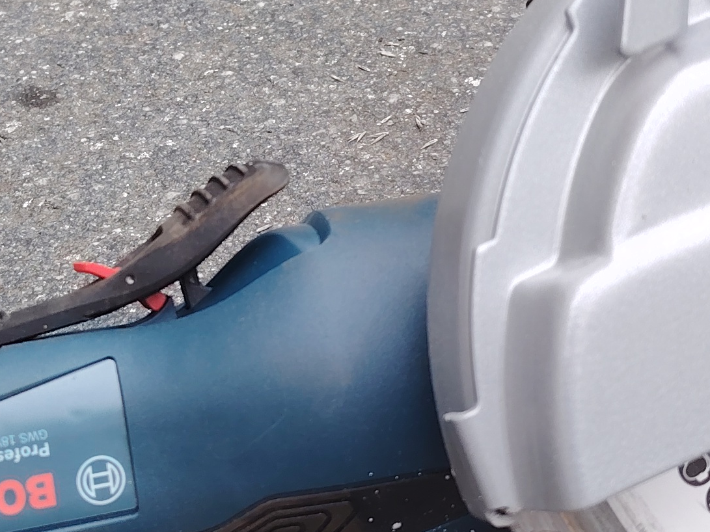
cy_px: 162
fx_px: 1805
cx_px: 262
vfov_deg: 16.7
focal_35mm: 88
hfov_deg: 22.2
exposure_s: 1/100
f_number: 1.75
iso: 135
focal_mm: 5.25
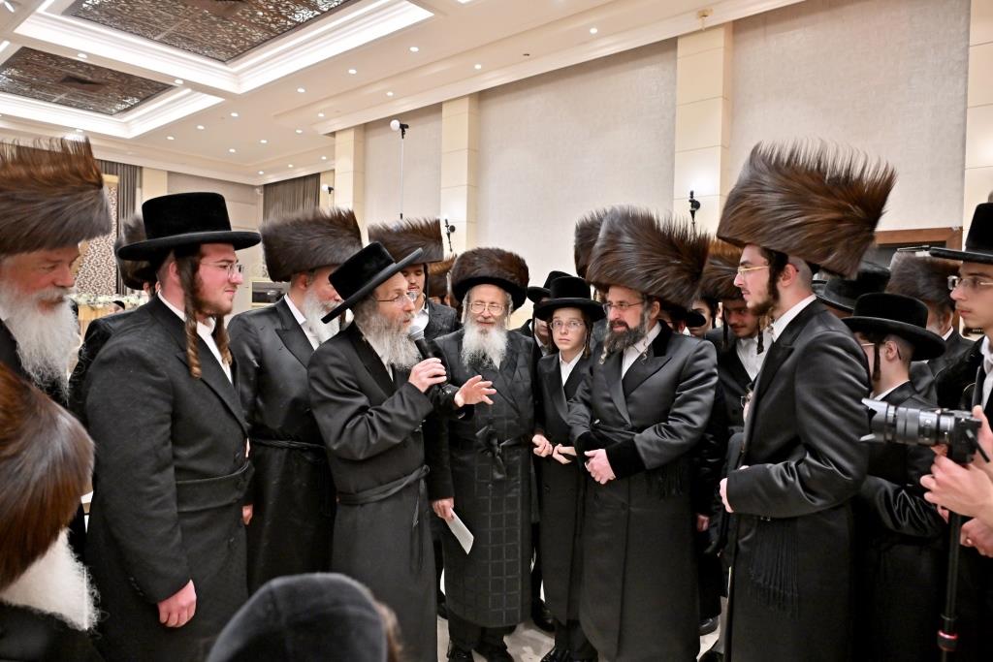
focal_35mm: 24
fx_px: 662
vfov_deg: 53.1
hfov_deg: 73.7
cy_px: 331
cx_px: 496
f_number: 4
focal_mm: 24
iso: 1600
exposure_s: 1/250
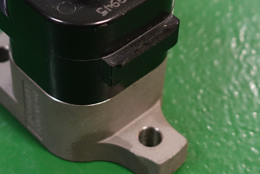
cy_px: 19
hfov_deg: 19.8
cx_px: 84
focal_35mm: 103
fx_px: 744
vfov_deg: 13.2
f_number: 2.8
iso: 800
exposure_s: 1/20
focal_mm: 12.81
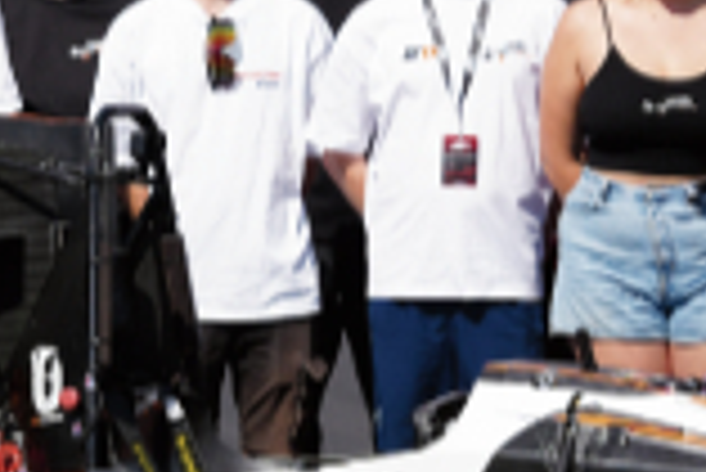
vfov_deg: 4.8
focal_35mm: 288
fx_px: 5654
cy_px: 13
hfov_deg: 7.1
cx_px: 121
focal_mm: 56.6
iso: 100
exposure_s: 1/1000
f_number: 5
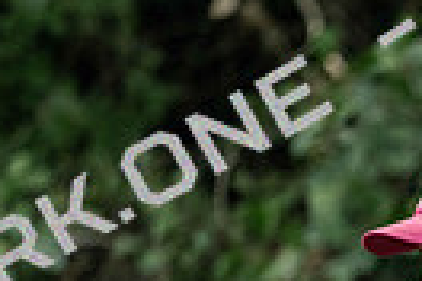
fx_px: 20629
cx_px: 665
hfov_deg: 1.2
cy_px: 482
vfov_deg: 0.8
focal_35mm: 1760
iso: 1800
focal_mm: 400
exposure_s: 1/2500
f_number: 4.5
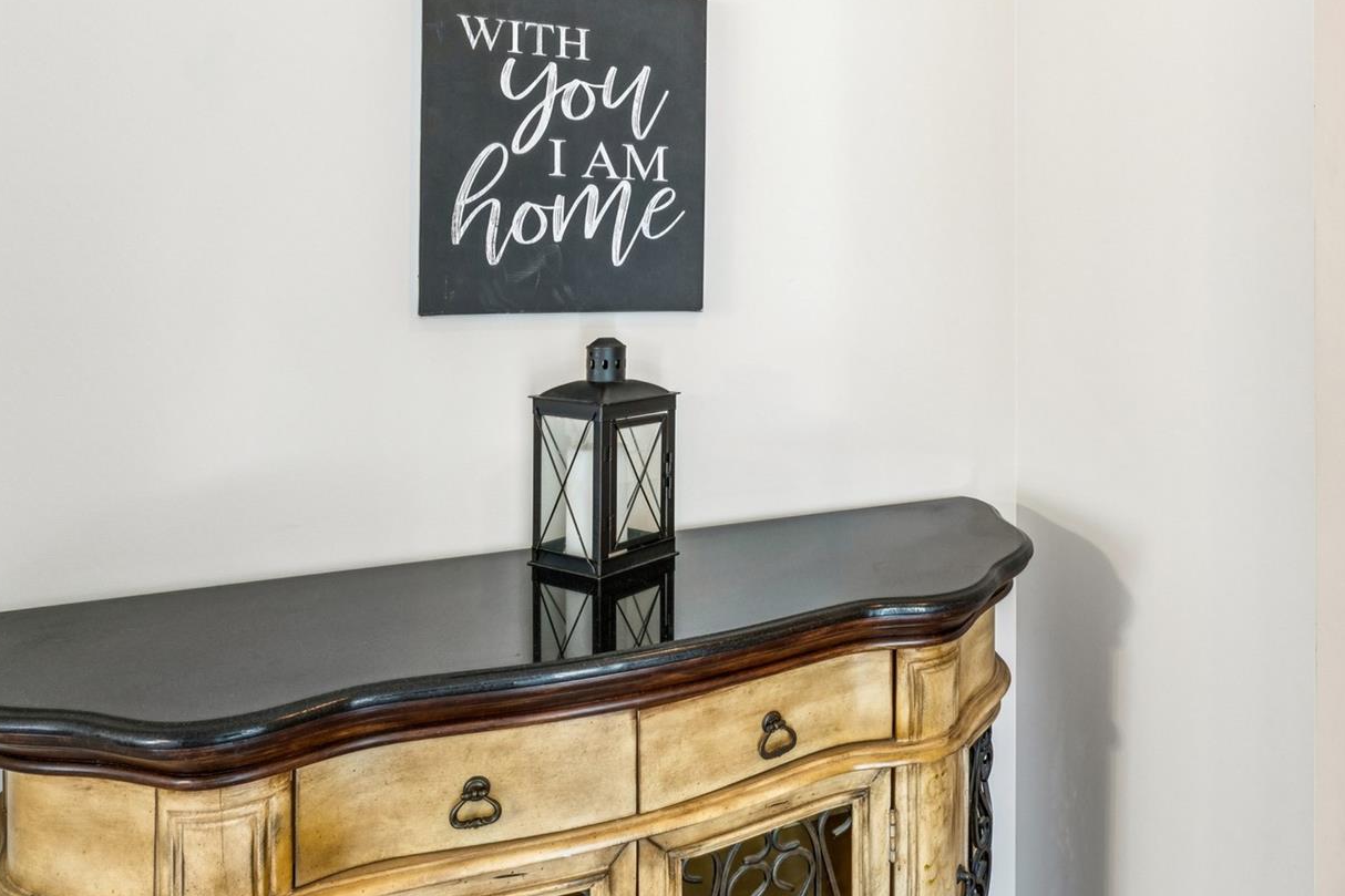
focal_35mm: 27
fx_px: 1009
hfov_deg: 63.8
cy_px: 289
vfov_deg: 47.0
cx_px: 995
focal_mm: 16
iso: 400
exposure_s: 1/2.5
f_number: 13
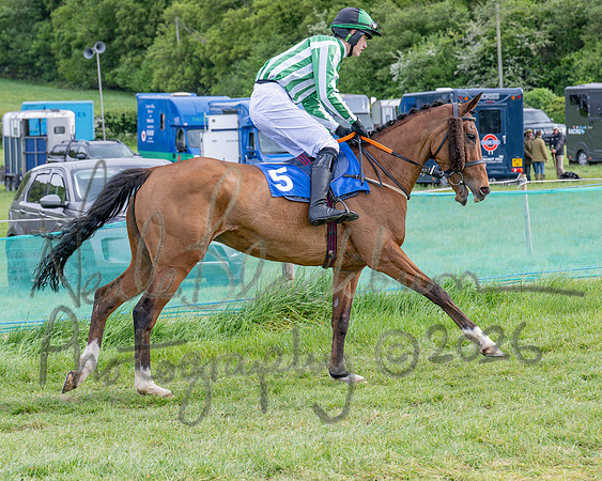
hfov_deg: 14.5
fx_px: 2367
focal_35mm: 133
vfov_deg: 11.6
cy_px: 211
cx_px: 294
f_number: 4.5
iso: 400
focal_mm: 70
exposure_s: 1/1250
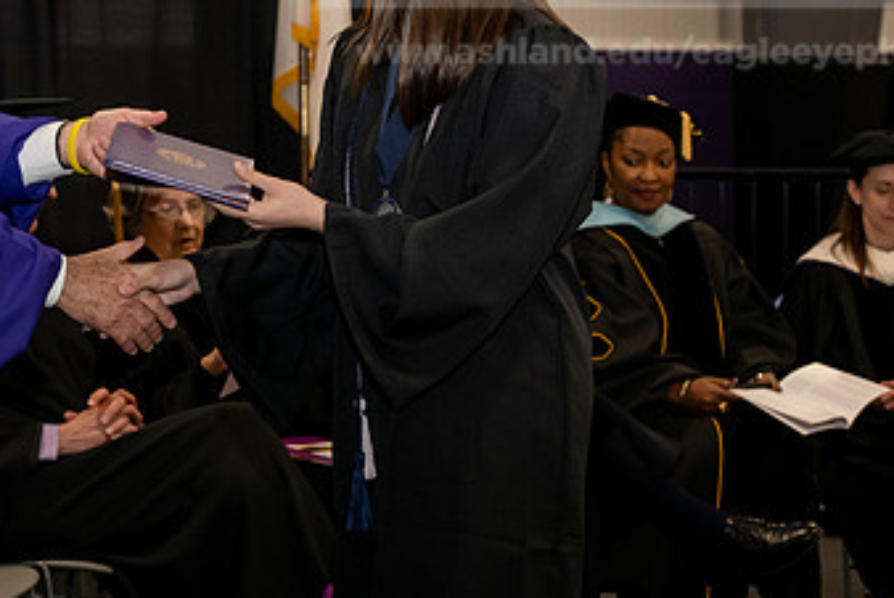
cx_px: 235
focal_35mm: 120
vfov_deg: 11.4
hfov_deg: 17.0
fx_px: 2982
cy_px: 107
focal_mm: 70
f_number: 5.6
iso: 2000
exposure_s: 1/200
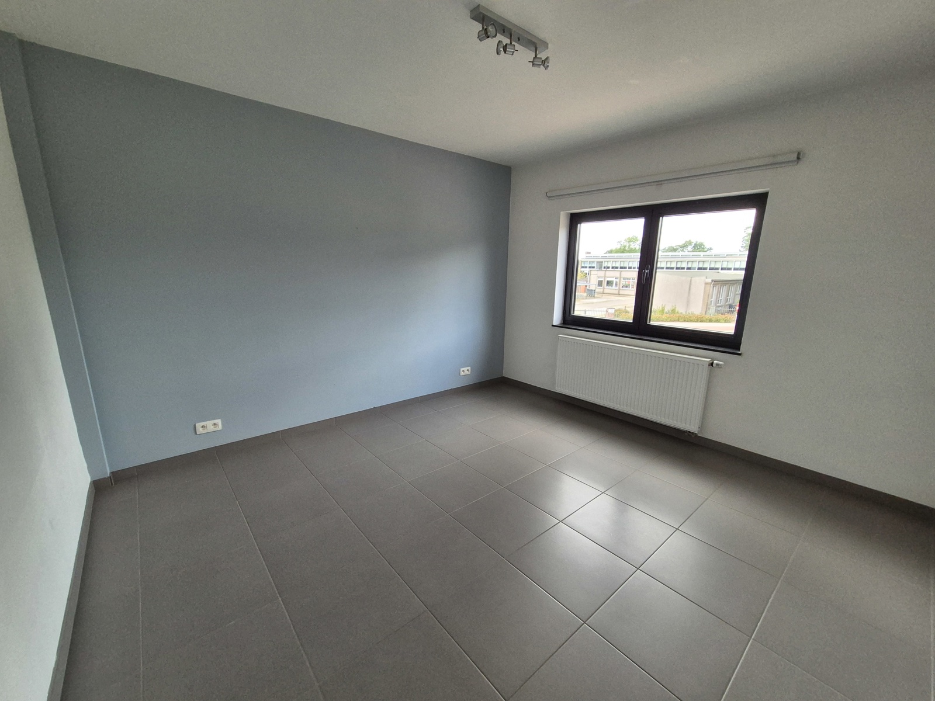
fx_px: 351
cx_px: 468
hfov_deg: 106.2
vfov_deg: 89.9
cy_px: 350
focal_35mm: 13
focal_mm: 2.2
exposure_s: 1/359
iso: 250
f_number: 2.2
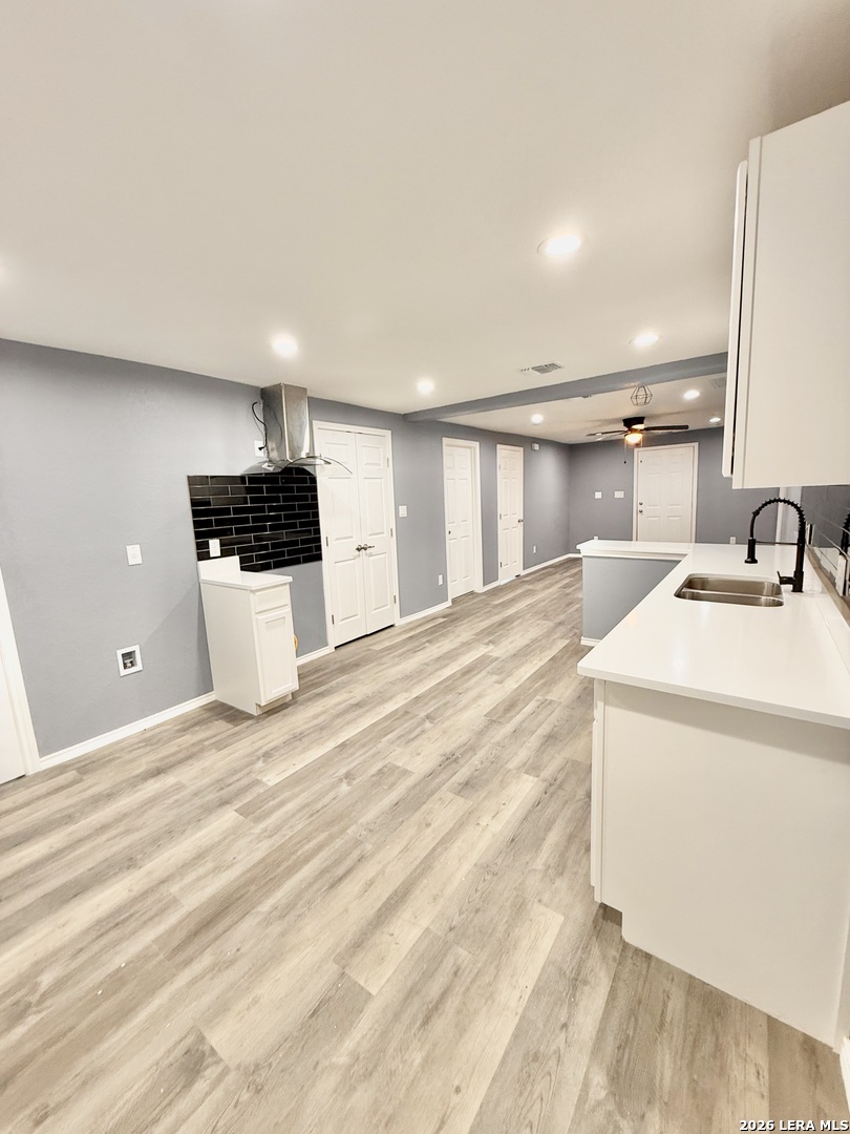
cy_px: 567
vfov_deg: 102.1
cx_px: 425
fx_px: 458
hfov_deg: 85.7
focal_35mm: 14
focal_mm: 2.22
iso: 200
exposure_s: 1/60
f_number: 2.2
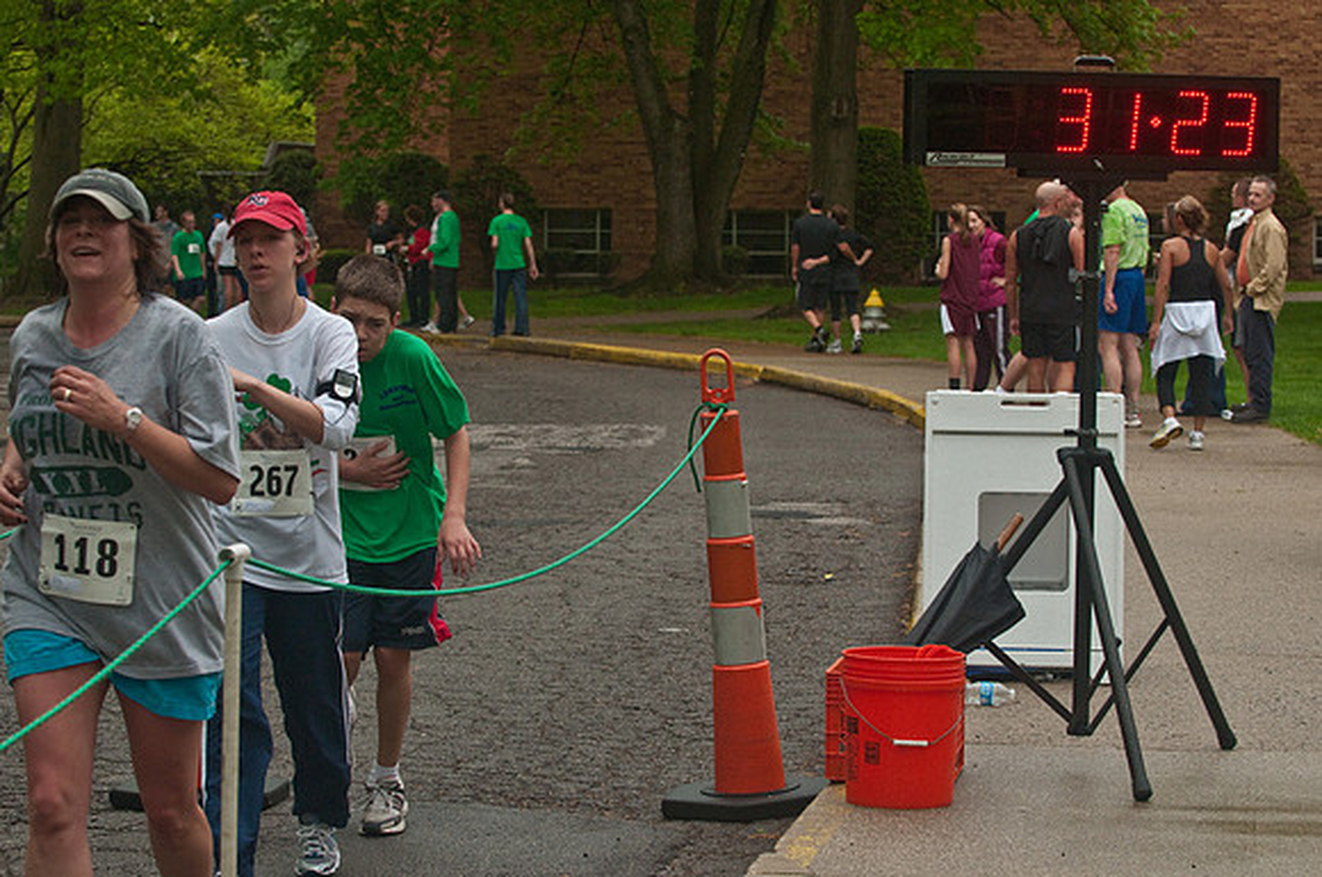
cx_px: 661
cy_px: 438
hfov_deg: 19.5
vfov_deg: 13.0
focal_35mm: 105
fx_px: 3850
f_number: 6.3
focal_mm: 70
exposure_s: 1/400
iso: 1600
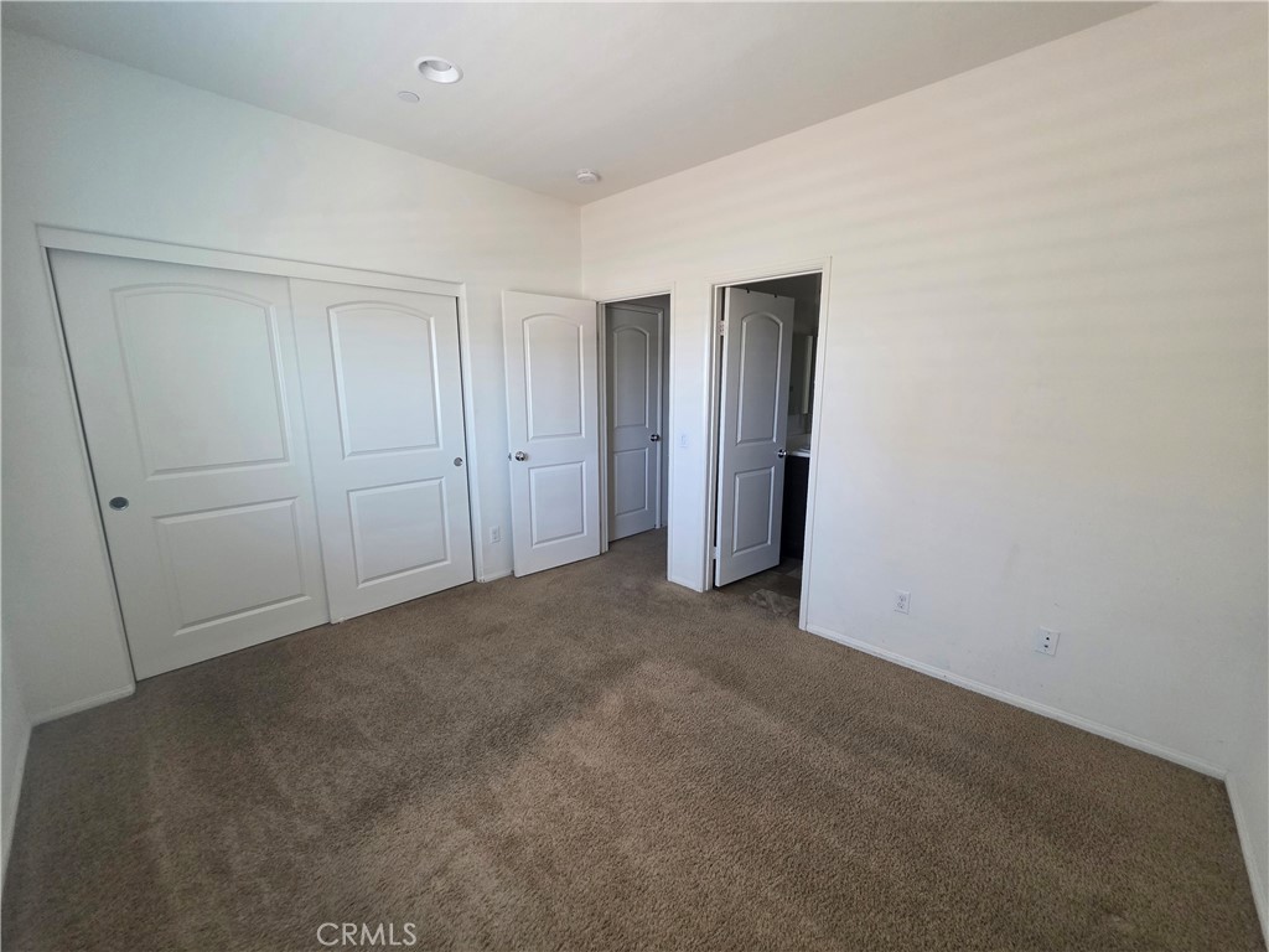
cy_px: 476
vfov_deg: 89.9
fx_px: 477
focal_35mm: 13
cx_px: 634
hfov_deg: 106.2
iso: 250
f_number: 1.9
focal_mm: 2.2
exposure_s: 1/60
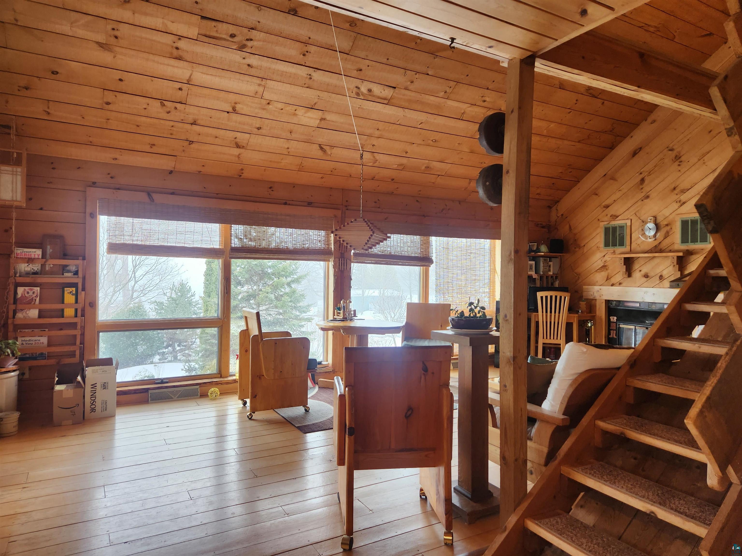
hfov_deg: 73.9
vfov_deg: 58.9
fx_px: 493
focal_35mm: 23
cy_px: 278
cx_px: 371
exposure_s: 1/120
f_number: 1.8
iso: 160
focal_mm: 5.4
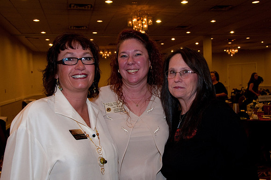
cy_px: 90
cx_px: 136
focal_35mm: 44
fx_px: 327
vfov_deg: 30.8
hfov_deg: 45.0
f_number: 6.3
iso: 640
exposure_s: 1/60
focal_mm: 29
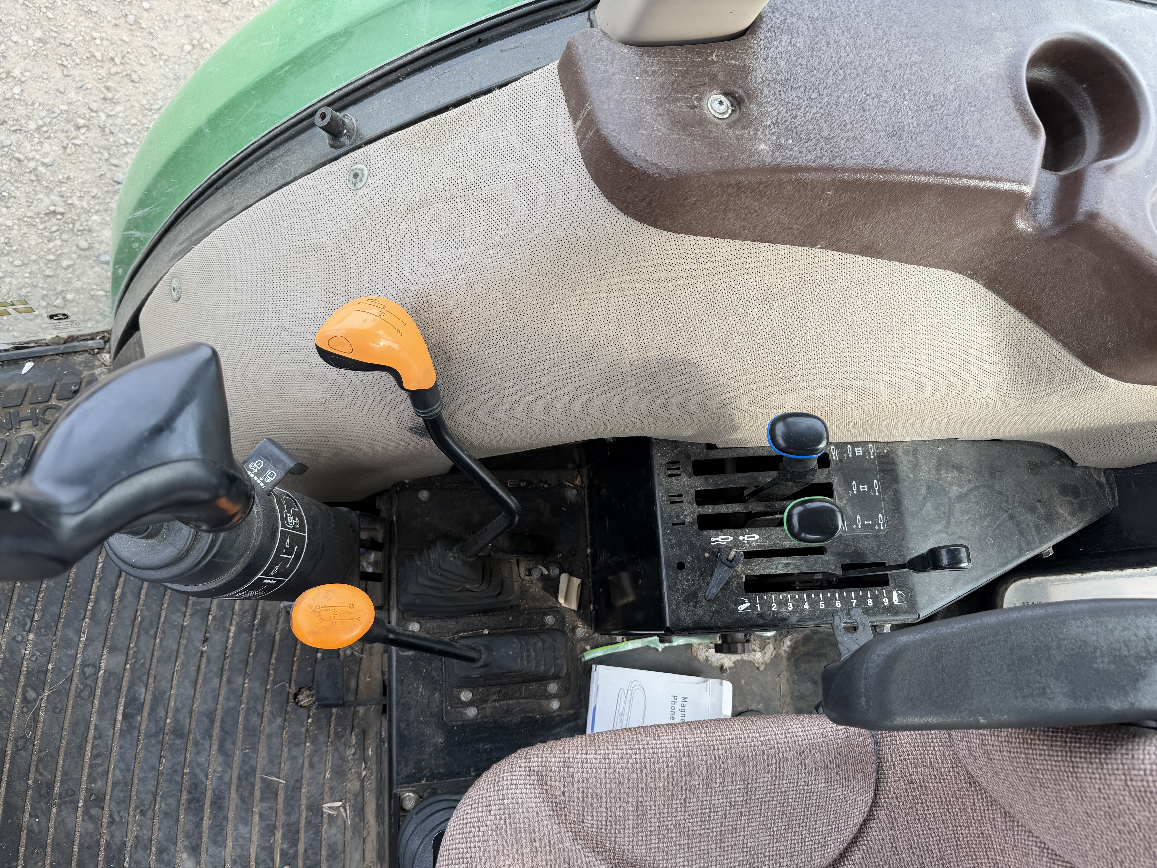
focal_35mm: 24
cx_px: 578
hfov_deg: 71.6
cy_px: 434
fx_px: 802
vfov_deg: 56.8
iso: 80
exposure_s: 1/376
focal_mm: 6.76
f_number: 1.78
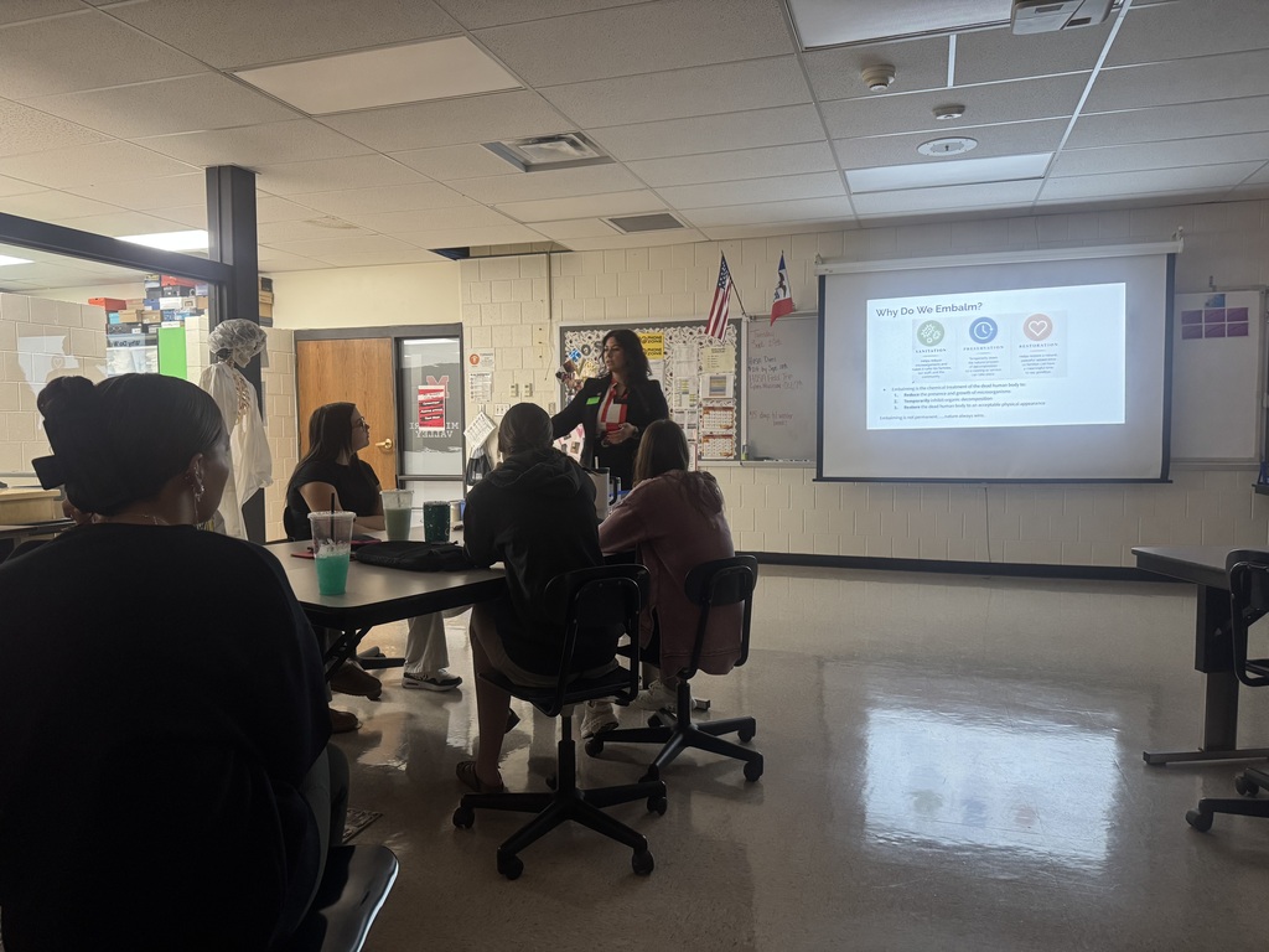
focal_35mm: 24
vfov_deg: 56.8
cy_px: 476
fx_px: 880
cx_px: 634
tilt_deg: -4.0
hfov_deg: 71.6
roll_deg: +0.1
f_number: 1.78
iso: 400
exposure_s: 1/60
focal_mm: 6.76
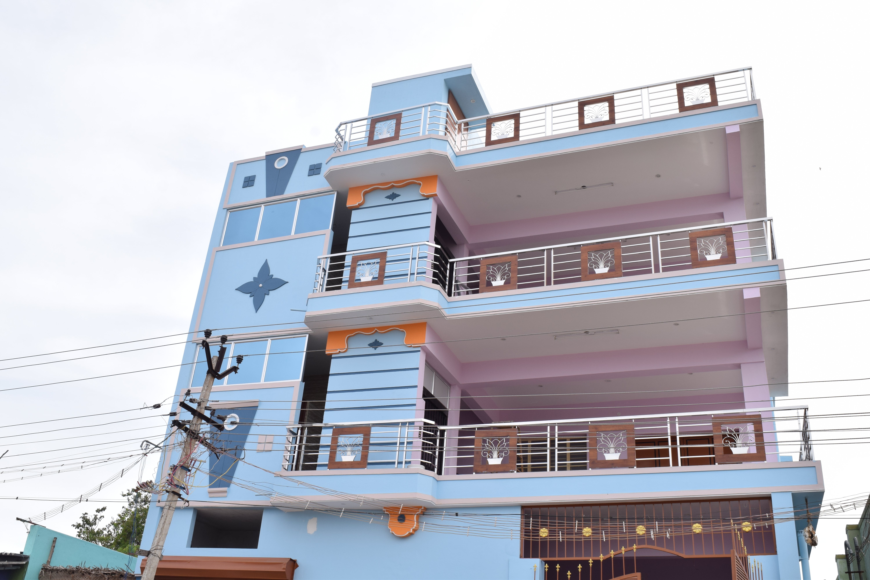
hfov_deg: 55.1
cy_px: 290
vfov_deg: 38.4
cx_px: 435
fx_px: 834
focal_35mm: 34
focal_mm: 23
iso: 200
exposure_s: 1/160
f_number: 11
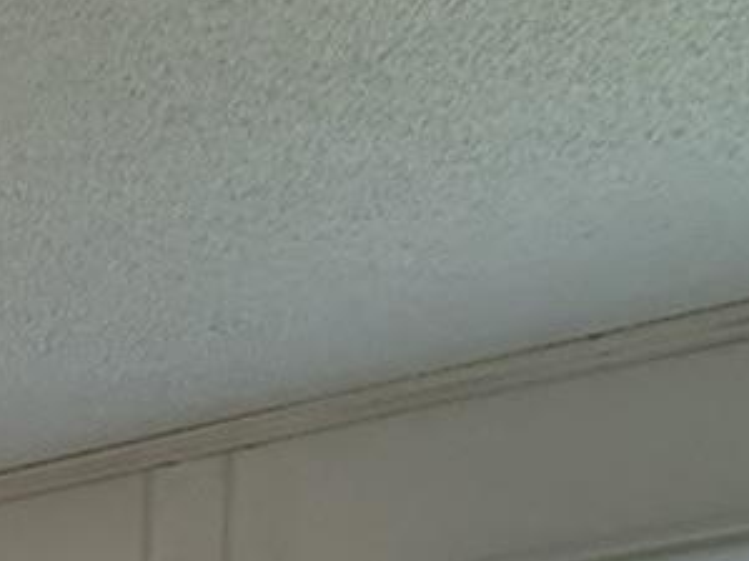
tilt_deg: -4.6
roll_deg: -0.9
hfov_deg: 15.6
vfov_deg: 12.3
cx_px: -814
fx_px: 2076
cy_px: 1342
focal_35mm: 96
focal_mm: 2.22
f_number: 2.2
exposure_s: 1/120
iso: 320
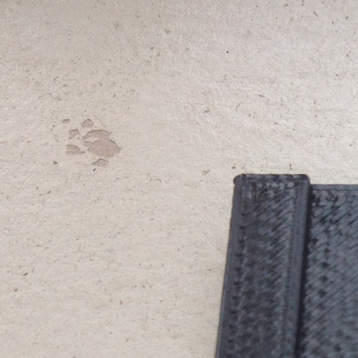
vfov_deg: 13.2
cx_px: 644
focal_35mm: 126
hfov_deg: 12.6
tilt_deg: -67.1
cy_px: 510
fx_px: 1474
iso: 50
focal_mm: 4.28
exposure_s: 1/138
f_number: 2.4
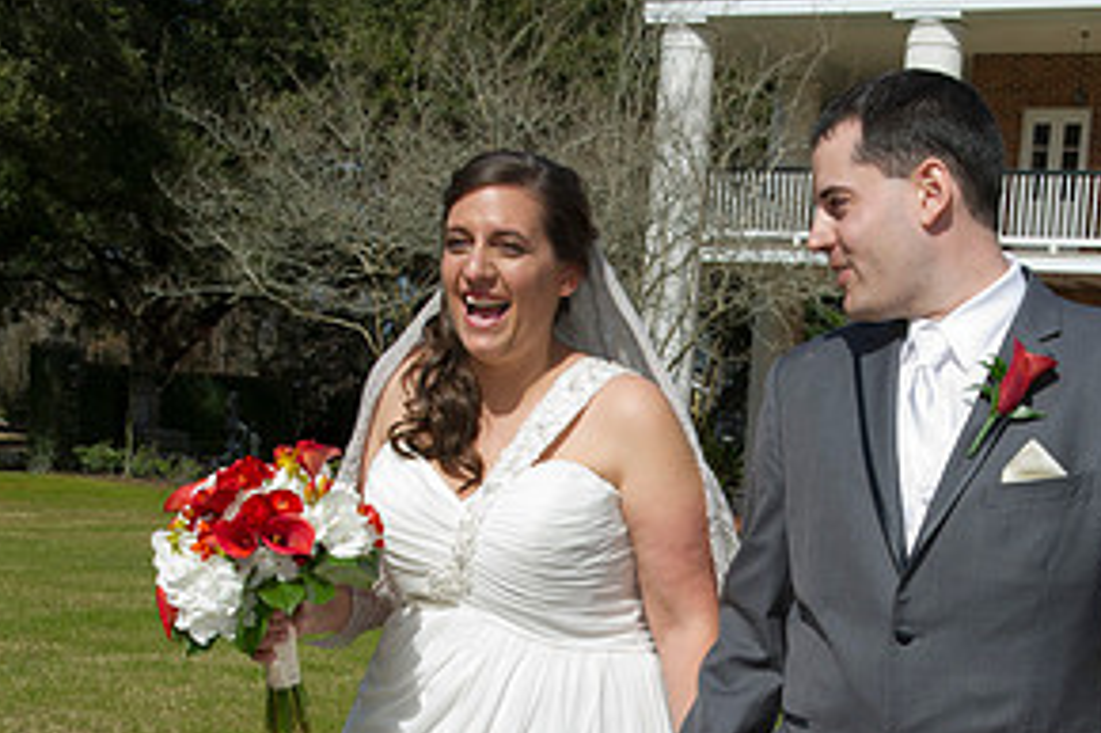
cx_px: 737
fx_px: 2078
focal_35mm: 68
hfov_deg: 29.5
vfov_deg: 19.5
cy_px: 695
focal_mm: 34
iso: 100
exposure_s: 1/250
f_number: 11
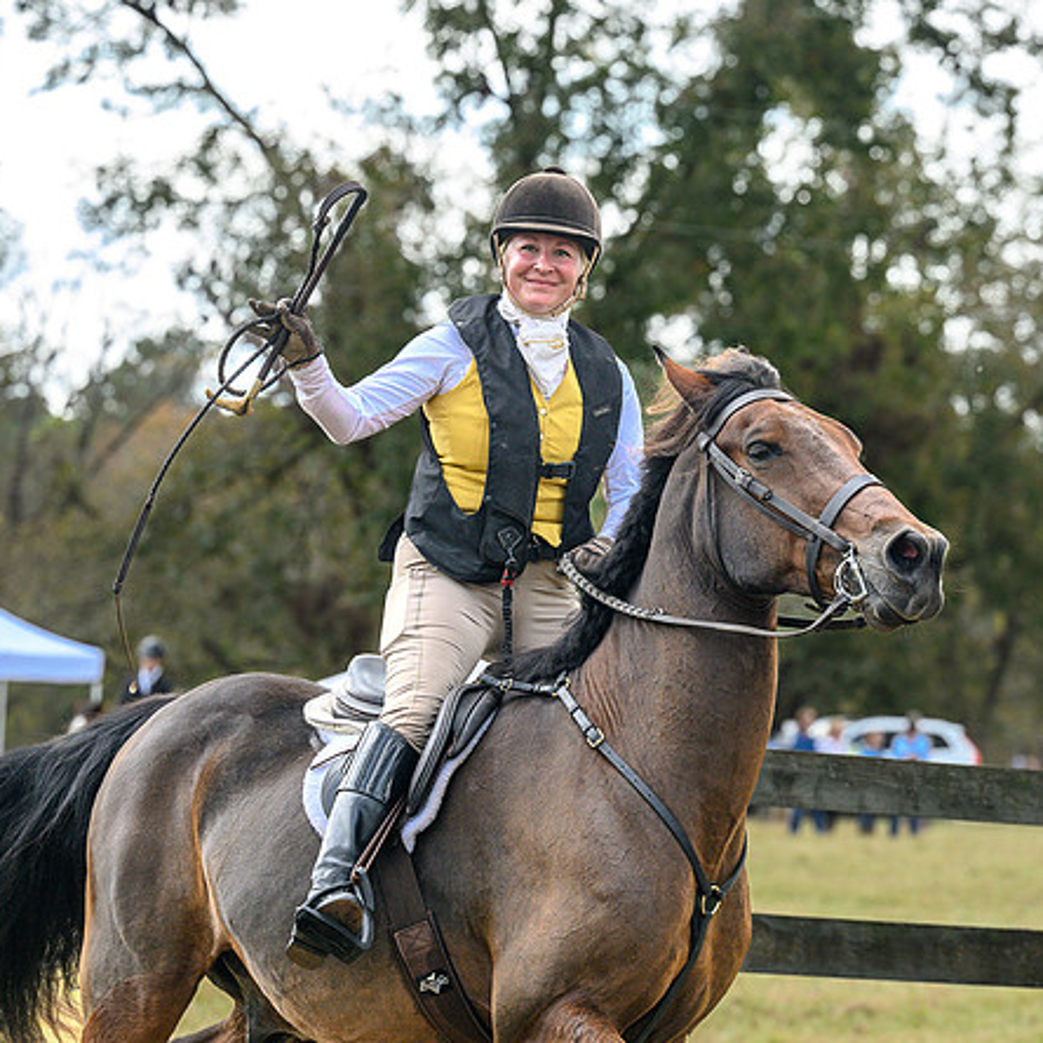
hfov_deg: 11.4
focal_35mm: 153
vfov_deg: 11.4
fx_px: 5216
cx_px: 549
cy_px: 418
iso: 640
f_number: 3.5
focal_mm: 99
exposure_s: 1/1000
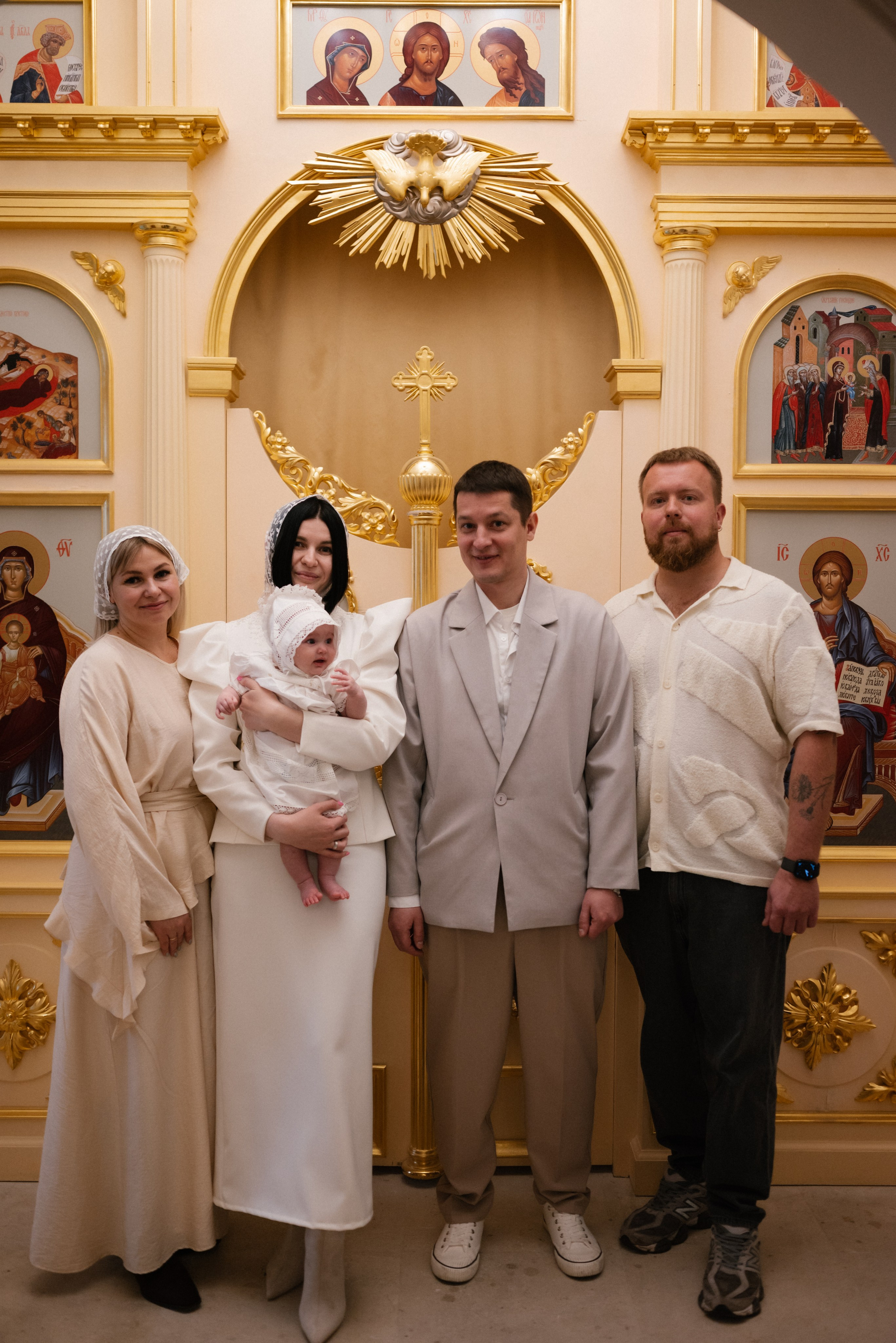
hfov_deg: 37.9
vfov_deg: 54.4
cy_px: 672
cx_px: 448
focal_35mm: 35
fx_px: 1305
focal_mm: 35
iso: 800
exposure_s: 1/250
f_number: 2
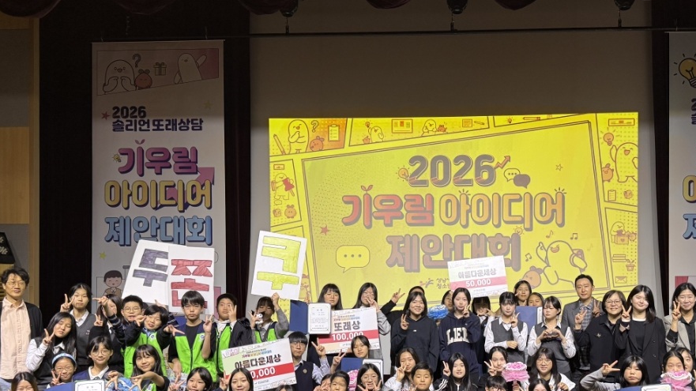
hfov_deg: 52.4
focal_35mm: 38
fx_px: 701
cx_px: 416
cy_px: 291
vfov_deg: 30.7
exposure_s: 1/120
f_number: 1.78
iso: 160
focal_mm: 6.76
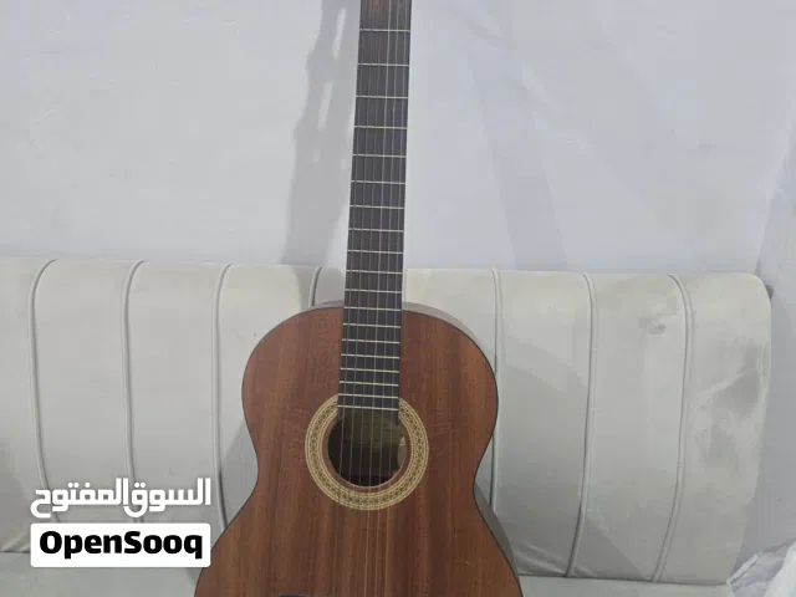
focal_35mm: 23
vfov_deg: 58.9
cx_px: 398
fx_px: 529
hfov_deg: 73.9
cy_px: 298
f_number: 1.7
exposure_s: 1/100
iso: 640
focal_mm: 6.3
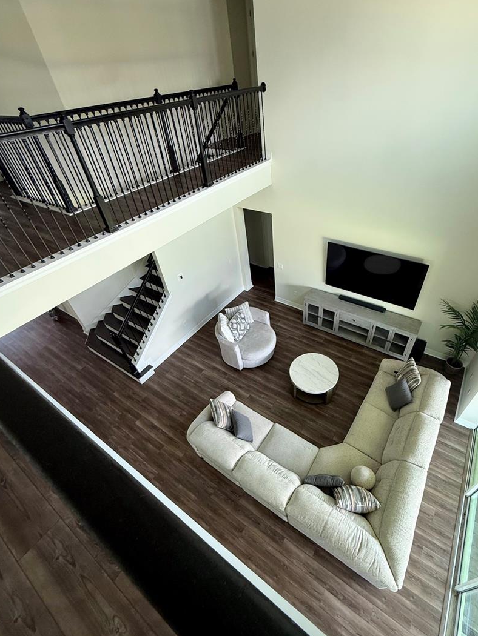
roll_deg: +3.0
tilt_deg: -38.8
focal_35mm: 16
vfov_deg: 94.5
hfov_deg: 77.8
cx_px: 266
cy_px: 319
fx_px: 294
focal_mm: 2.22
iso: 160
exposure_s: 1/99
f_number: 2.2
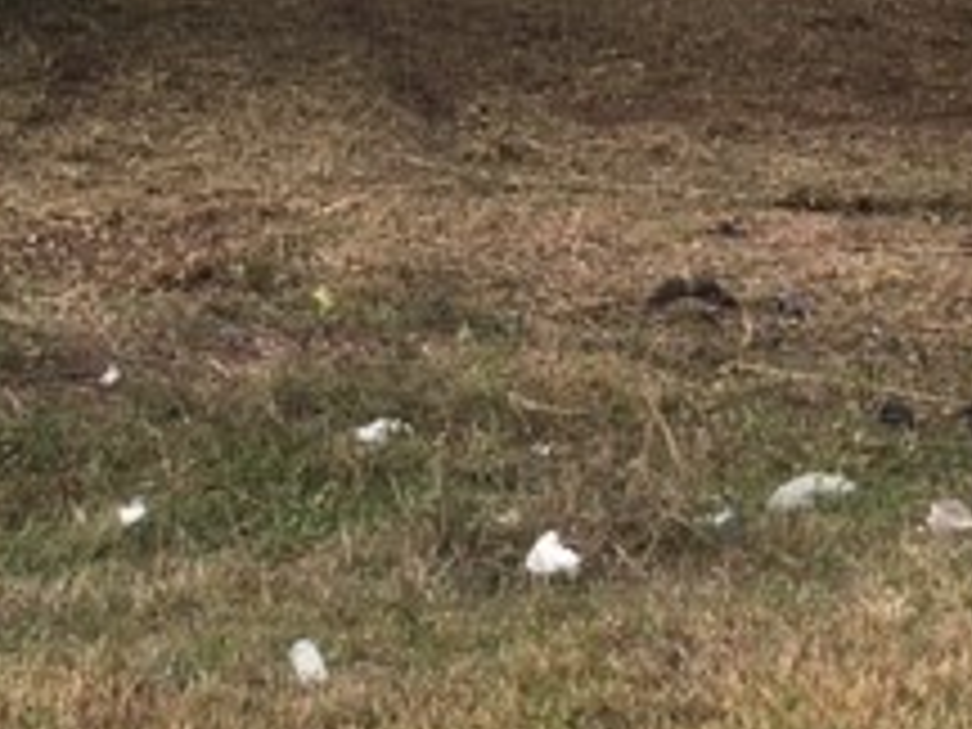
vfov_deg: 16.2
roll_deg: -0.8
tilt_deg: +1.0
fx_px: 2415
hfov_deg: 22.6
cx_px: 670
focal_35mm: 86
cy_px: -225
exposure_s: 1/845
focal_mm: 4.15
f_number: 2.2
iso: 25
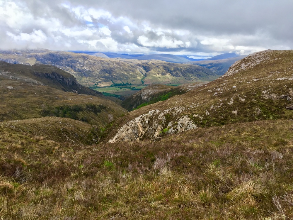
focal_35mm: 29
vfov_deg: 48.2
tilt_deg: -14.0
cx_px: 146
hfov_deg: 61.7
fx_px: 245
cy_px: 110
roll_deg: -0.5
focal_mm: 4.15
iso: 25
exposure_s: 1/545
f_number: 2.2
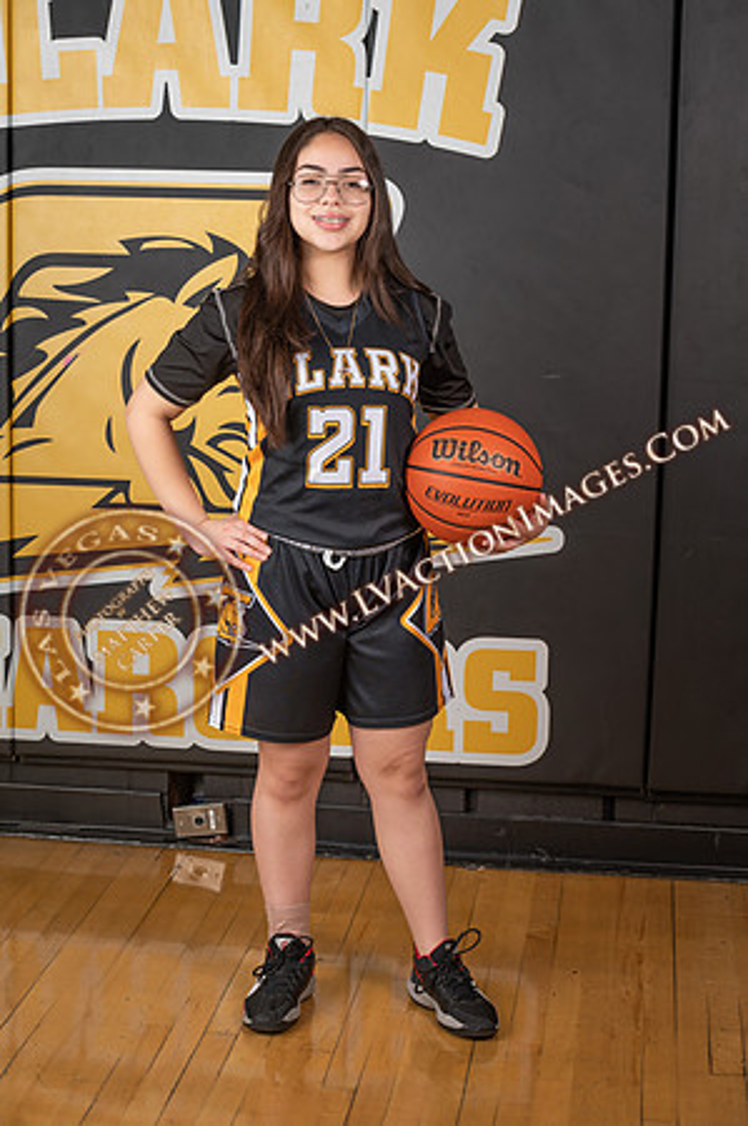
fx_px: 2187
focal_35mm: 70
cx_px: 374
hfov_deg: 19.4
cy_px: 563
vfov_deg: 28.9
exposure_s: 1/125
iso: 100
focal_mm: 70
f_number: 9
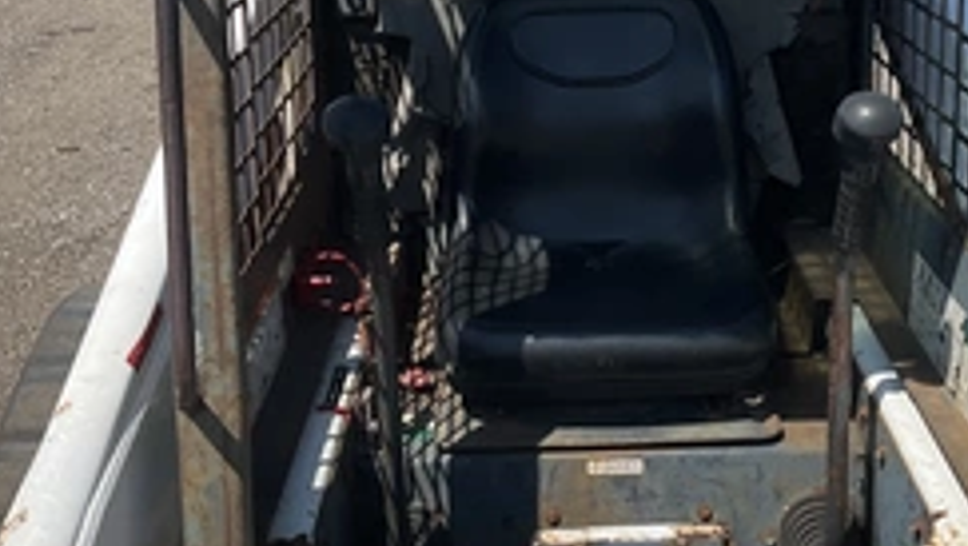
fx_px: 1335
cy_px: 247
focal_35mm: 52
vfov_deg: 23.1
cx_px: 613
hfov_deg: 39.5
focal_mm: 3
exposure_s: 1/2427
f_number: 1.8
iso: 25
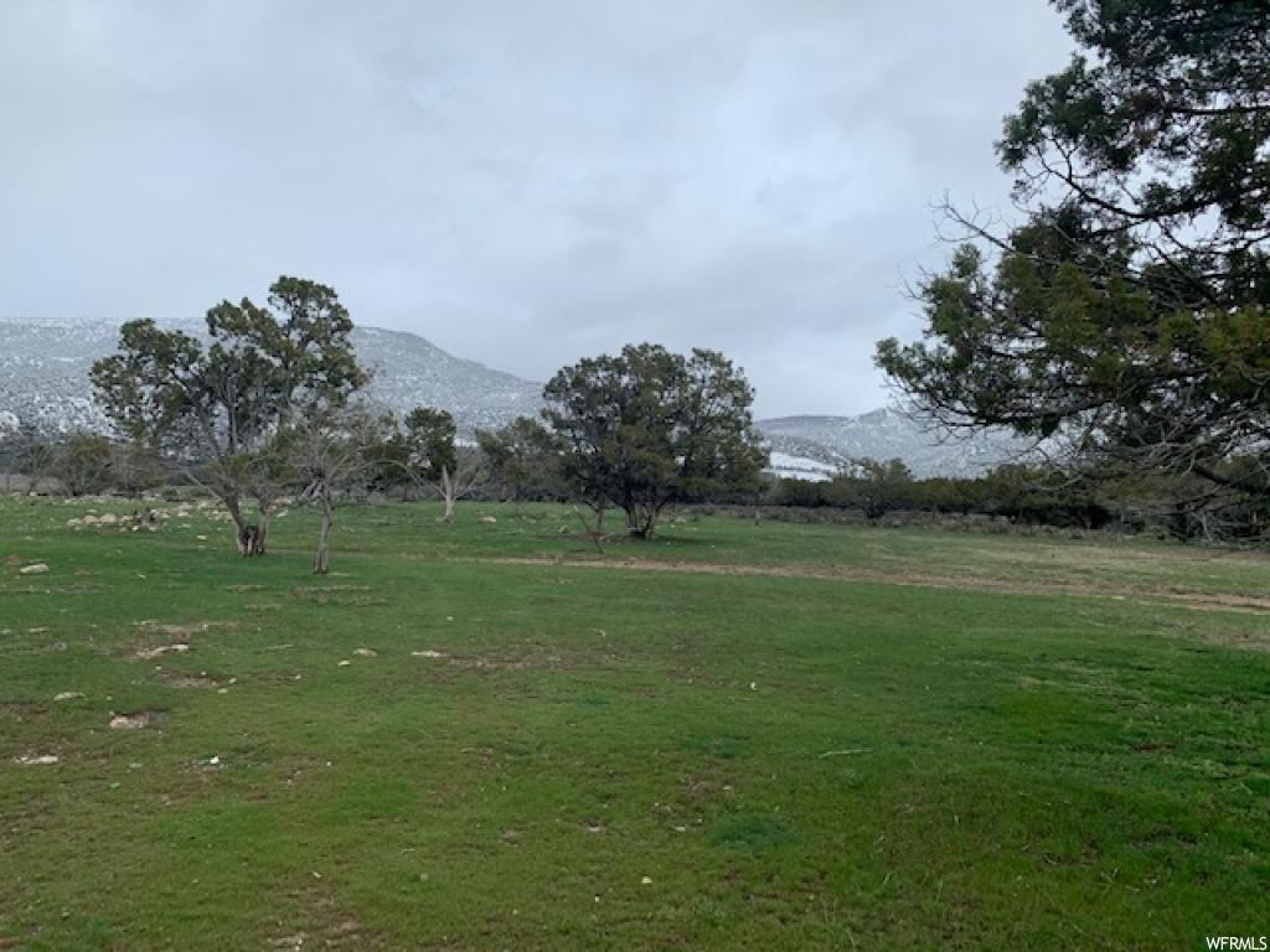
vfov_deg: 53.1
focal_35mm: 26
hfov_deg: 67.3
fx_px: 954
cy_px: 476
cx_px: 635
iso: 25
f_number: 1.8
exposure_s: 1/616
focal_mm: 4.25
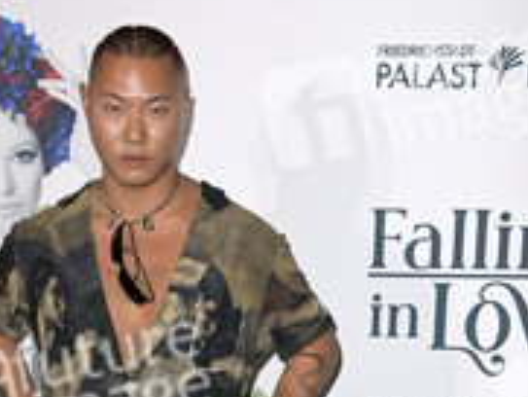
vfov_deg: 13.9
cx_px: 146
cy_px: 537
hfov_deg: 19.1
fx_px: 1557
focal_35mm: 102
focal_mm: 48
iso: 640
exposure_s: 1/250
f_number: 5.6
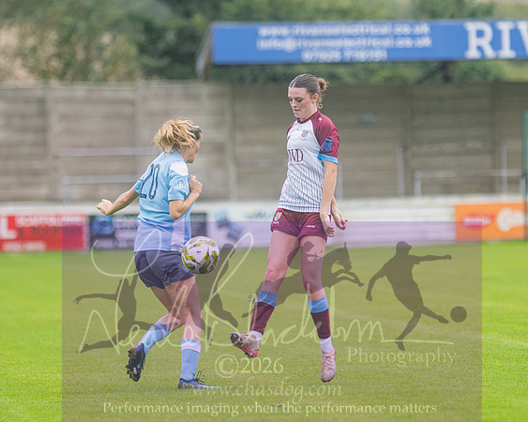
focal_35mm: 355
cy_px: 211
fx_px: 5544
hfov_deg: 5.5
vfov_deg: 4.4
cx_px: 317
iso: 320
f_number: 2.8
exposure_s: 1/1600
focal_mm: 210
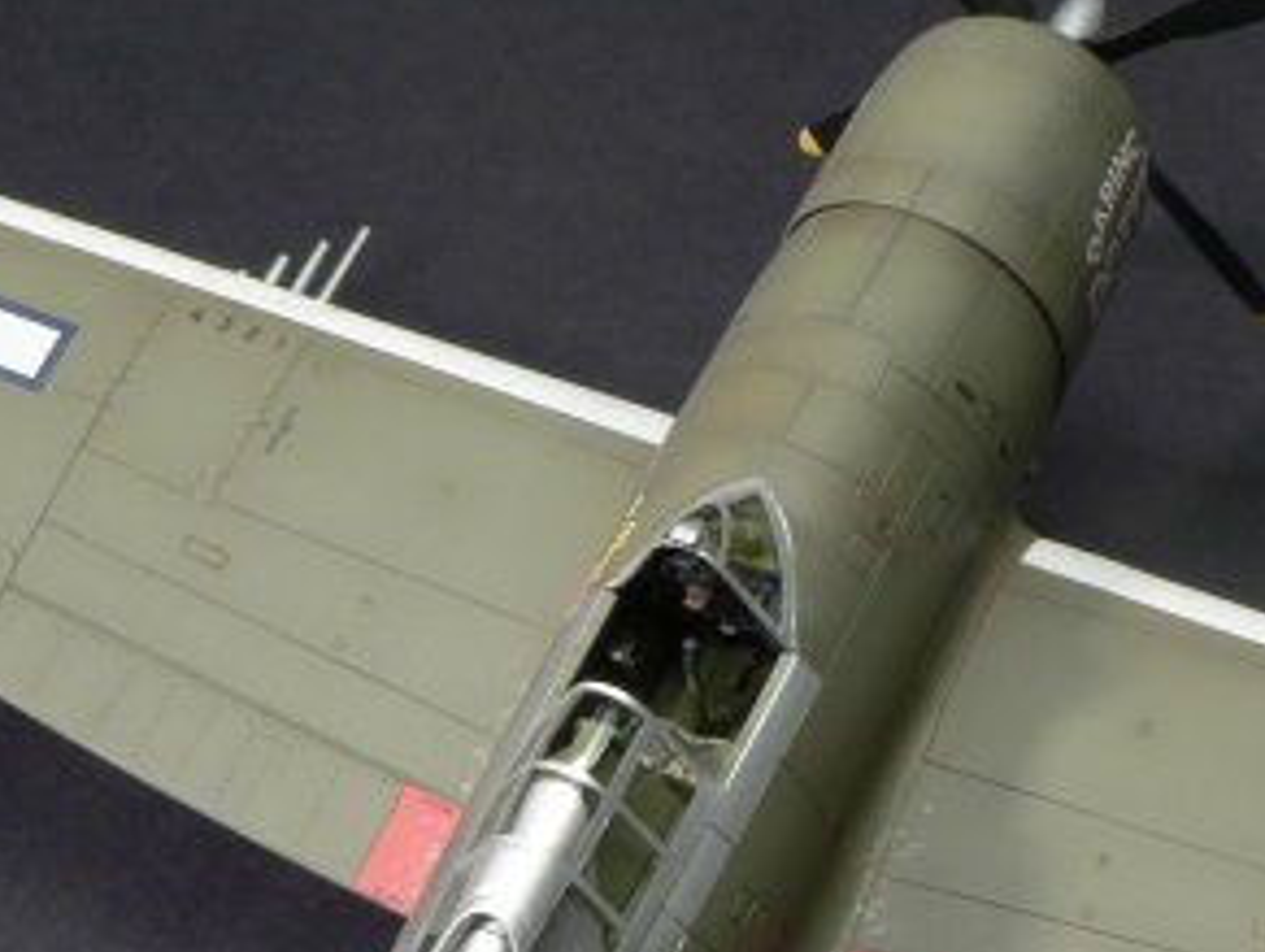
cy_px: 743
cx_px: 891
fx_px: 3695
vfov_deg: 14.6
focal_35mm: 101
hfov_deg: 19.3
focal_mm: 7.7
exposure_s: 1/8
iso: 80
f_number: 6.3
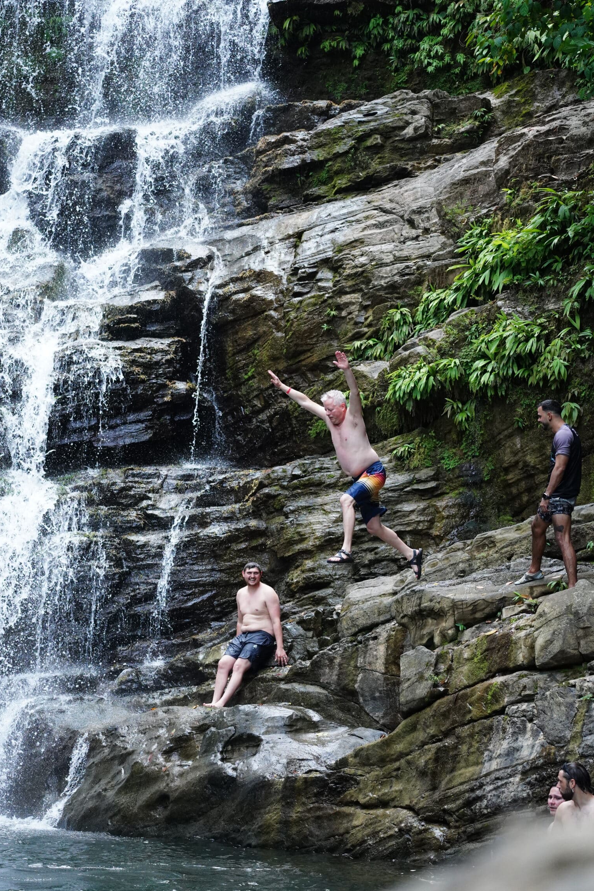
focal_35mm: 92
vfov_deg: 22.1
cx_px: 273
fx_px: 2277
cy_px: 469
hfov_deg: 14.9
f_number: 4.5
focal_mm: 82
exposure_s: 1/2000
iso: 3200
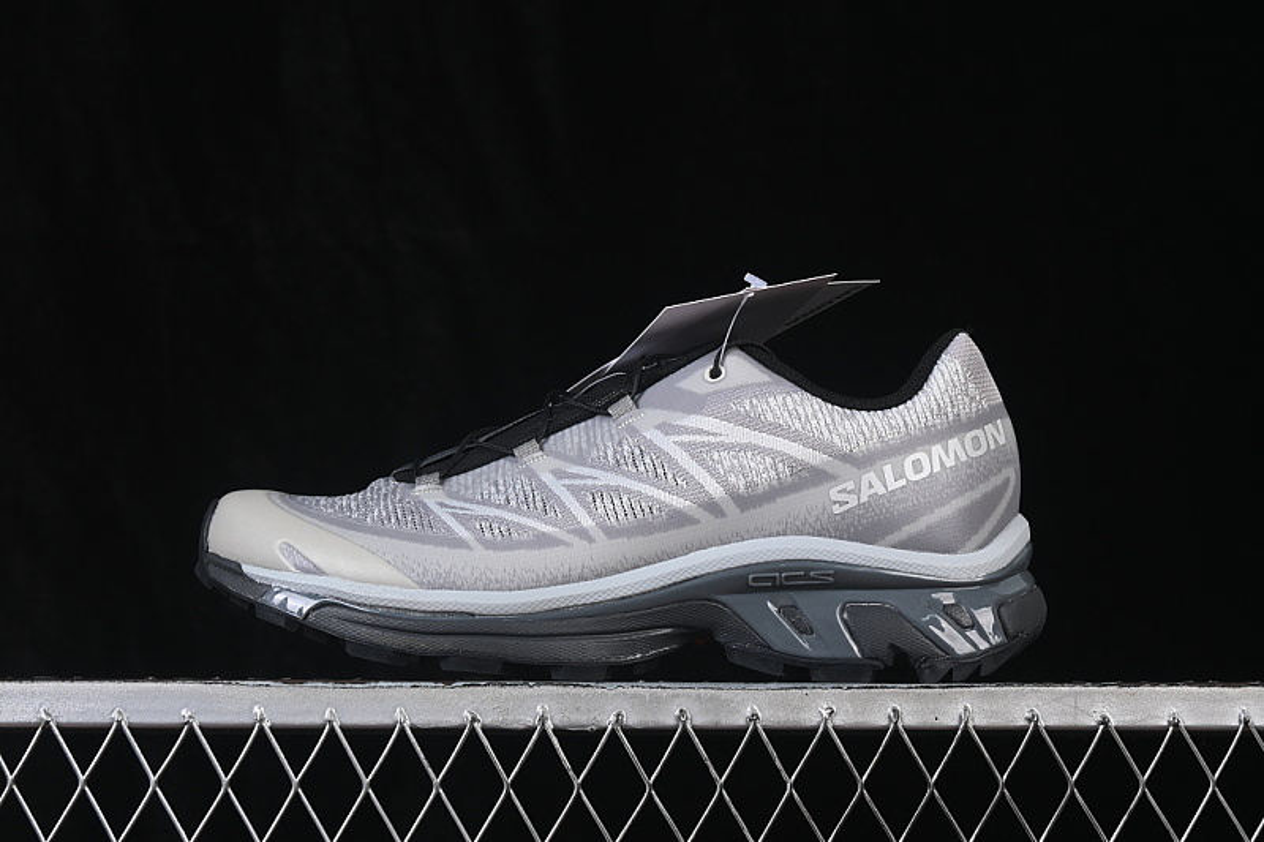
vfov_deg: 18.2
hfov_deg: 27.0
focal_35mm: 75
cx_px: 632
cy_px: 421
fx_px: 2633
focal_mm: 50
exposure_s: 1/80
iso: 160
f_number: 8
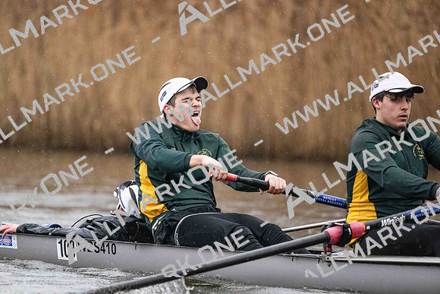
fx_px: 4890
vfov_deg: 3.4
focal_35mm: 400
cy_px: 147
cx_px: 220
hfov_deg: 5.2
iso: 12800
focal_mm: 400
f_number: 4.5
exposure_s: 1/1600
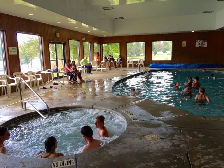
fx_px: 188
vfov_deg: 48.2
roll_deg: +0.4
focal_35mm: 29
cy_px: 84
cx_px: 112
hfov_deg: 61.7
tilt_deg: -7.7
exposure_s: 1/40
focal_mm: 4.15
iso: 32
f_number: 2.2
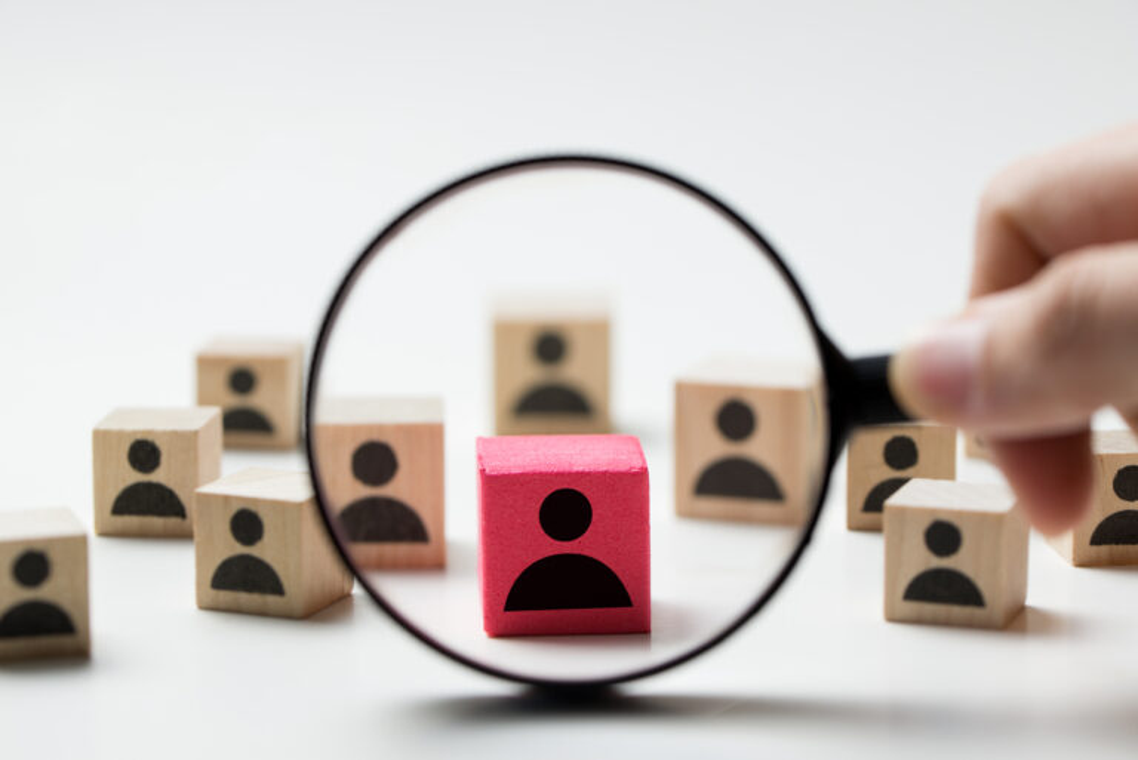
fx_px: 2846
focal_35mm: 90
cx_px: 569
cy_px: 380
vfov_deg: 15.2
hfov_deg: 22.6
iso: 100
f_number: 5.6
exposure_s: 1/13
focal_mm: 90
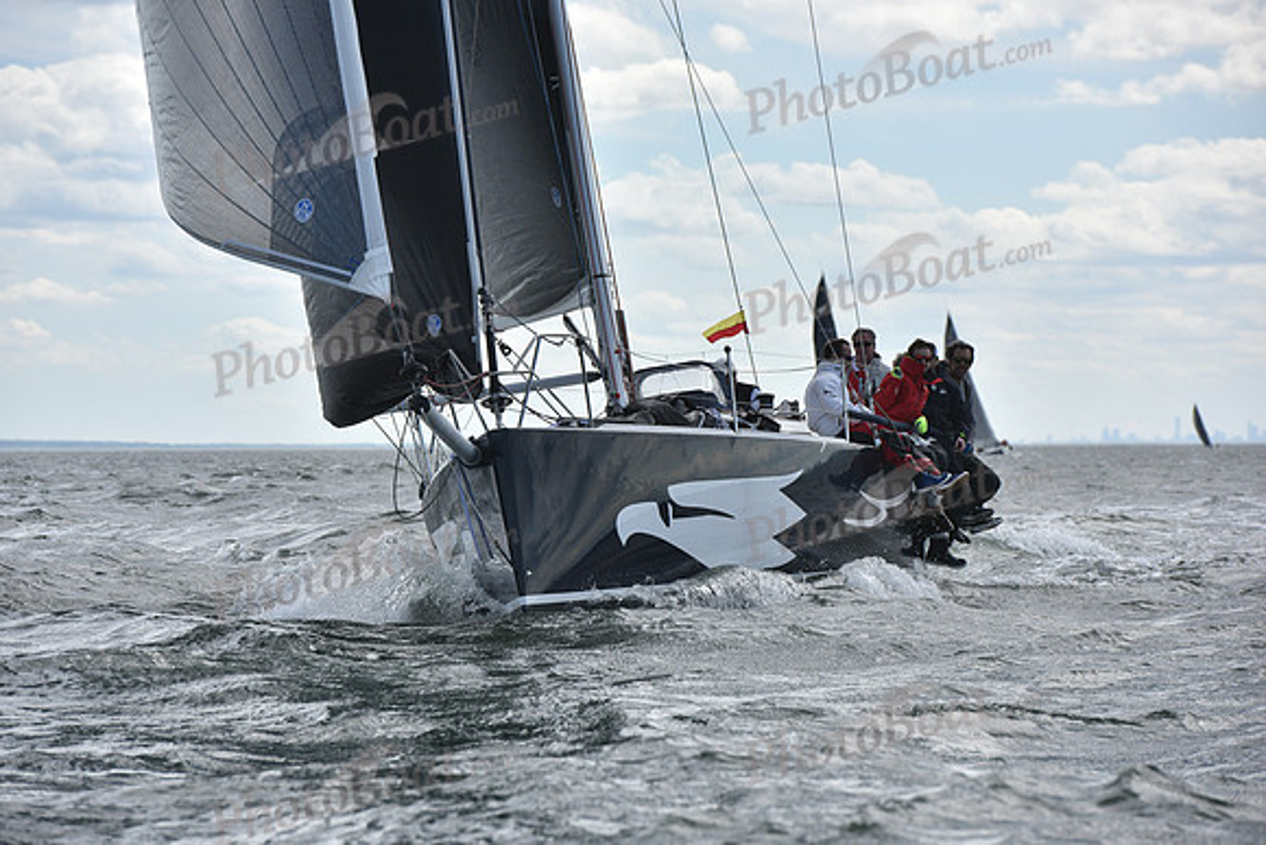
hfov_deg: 10.8
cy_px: 422
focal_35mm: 190
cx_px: 633
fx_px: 6683
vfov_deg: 7.2
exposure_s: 1/1000
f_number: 8
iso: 320
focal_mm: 190
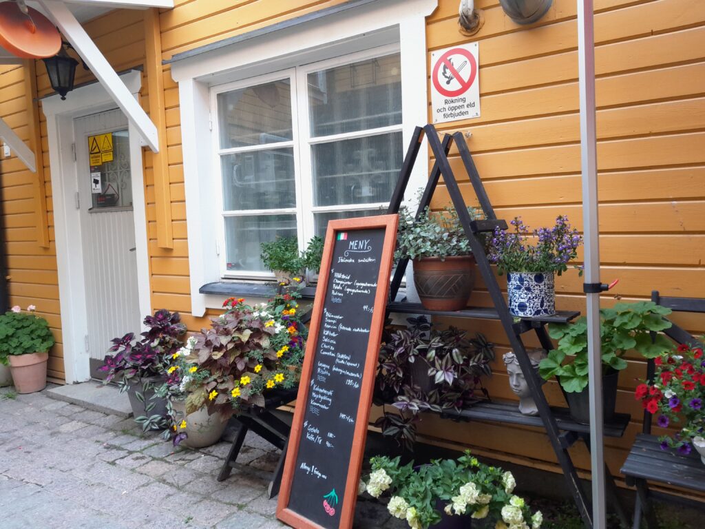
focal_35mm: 26
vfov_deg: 53.1
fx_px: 530
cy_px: 264
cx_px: 352
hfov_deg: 67.3
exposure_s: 1/50
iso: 80
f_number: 1.8
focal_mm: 4
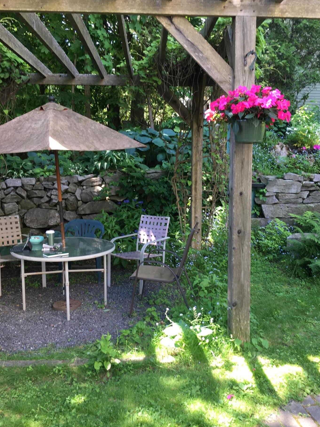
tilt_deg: -4.4
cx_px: 173
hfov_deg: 44.1
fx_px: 395
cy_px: 207
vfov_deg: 56.8
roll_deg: +0.1
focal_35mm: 32
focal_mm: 4.15
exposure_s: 1/40
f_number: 2.2
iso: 25
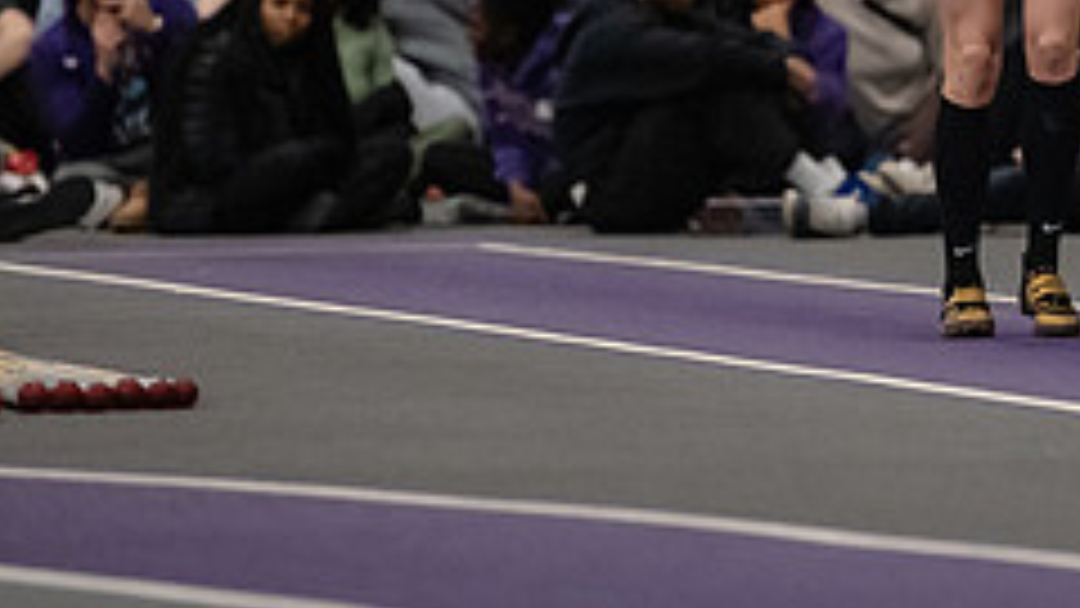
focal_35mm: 493
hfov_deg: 4.4
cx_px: 1048
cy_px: -250
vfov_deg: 2.5
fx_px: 14118
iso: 6400
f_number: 2.8
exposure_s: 1/800
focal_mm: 195
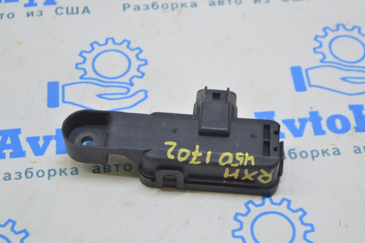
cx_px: 182
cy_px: 122
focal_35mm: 82
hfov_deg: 24.6
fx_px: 836
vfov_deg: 16.5
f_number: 5.6
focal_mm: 55
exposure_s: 1/20
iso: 400
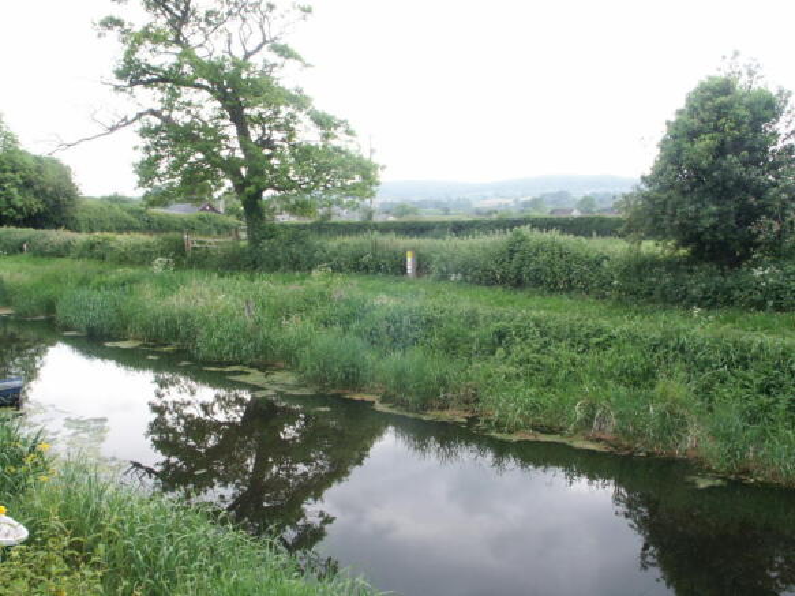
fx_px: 941
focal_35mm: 41
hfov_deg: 45.8
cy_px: 298
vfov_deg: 35.1
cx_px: 398
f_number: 6.7
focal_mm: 10.7
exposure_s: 1/45
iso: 100
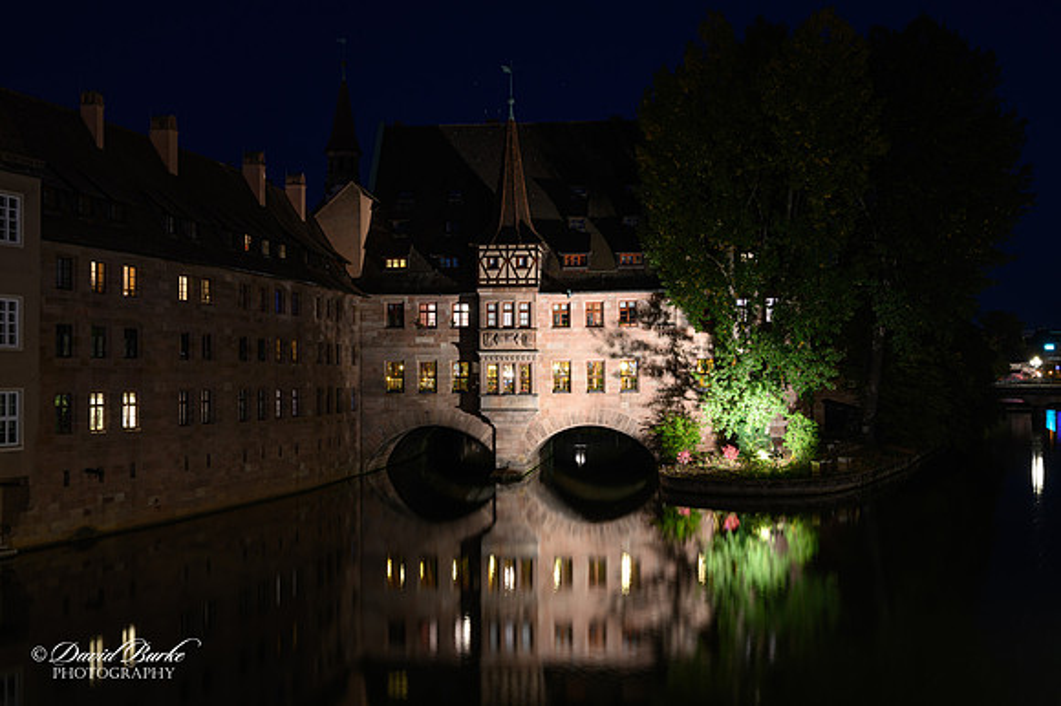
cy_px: 353
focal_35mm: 40
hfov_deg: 48.5
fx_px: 1178
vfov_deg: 33.4
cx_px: 530
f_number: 8
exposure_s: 13
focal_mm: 27
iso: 64
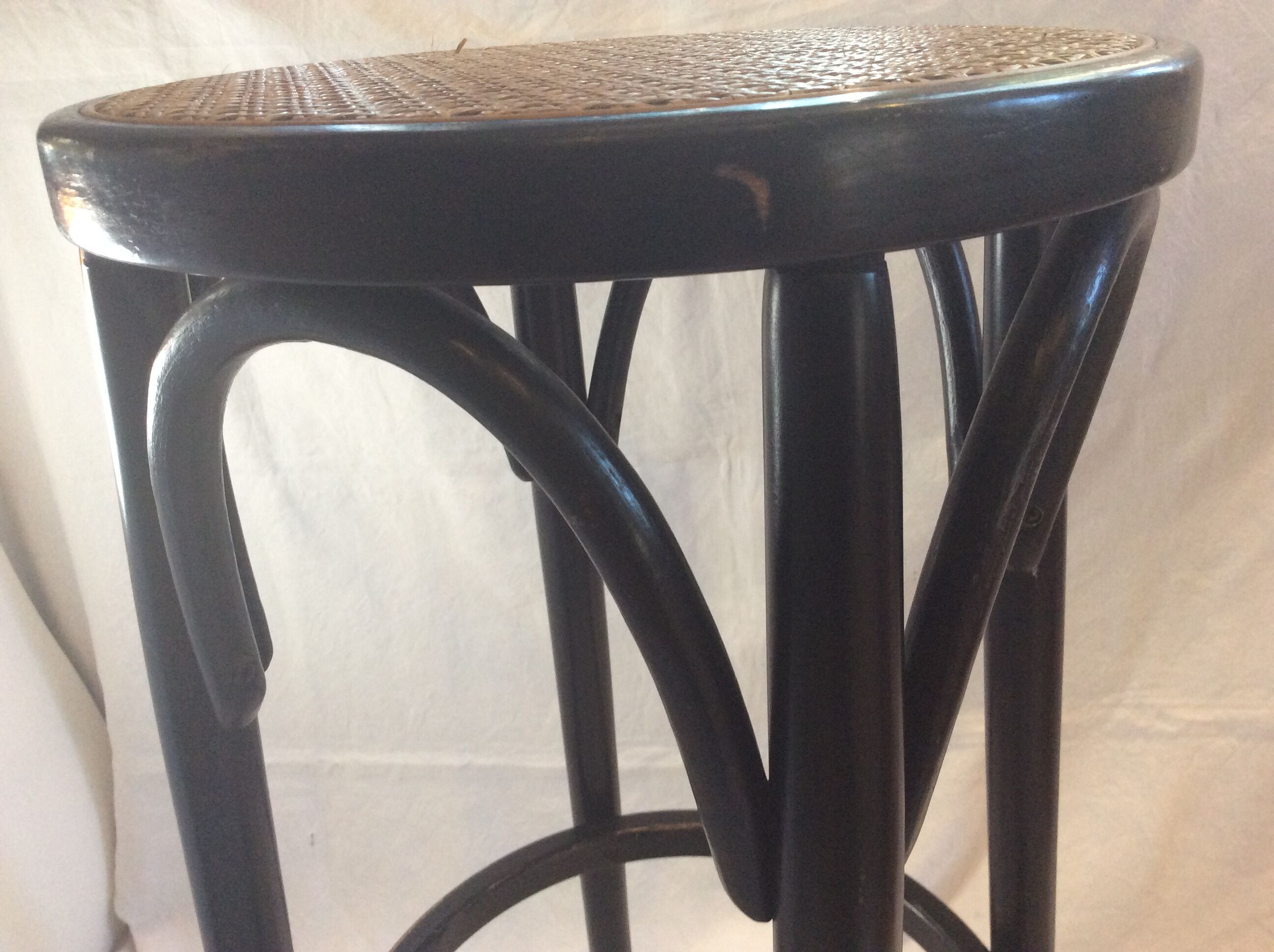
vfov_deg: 44.1
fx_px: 1176
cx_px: 637
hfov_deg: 56.9
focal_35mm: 32
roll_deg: +5.3
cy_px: 476
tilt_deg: -24.1
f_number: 2.4
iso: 125
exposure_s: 1/25
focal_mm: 3.3
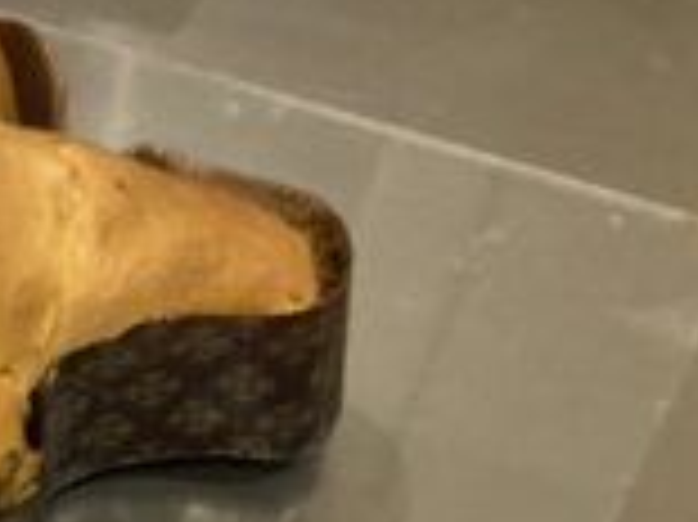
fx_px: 2257
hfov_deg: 15.7
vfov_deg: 12.7
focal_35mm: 112
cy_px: 734
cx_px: -457
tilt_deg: -58.9
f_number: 1.8
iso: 500
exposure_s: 1/33
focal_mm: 4.25
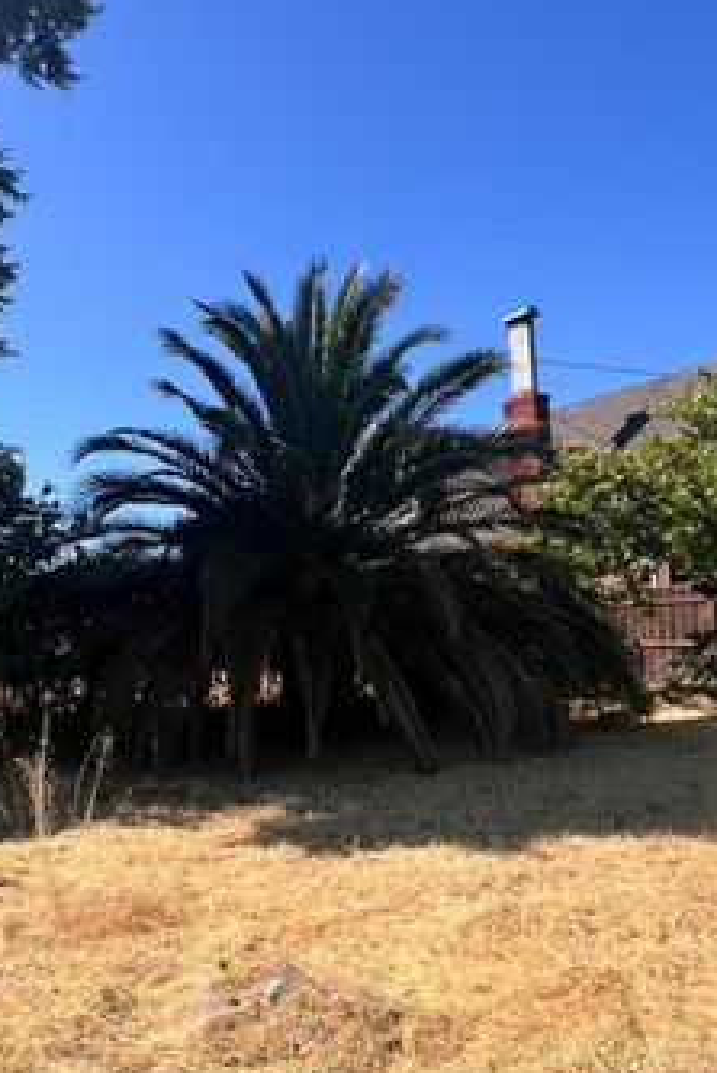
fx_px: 806
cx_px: 215
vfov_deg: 67.2
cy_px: 596
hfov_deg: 46.9
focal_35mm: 27
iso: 32
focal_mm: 1.57
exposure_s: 1/1167
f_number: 1.8
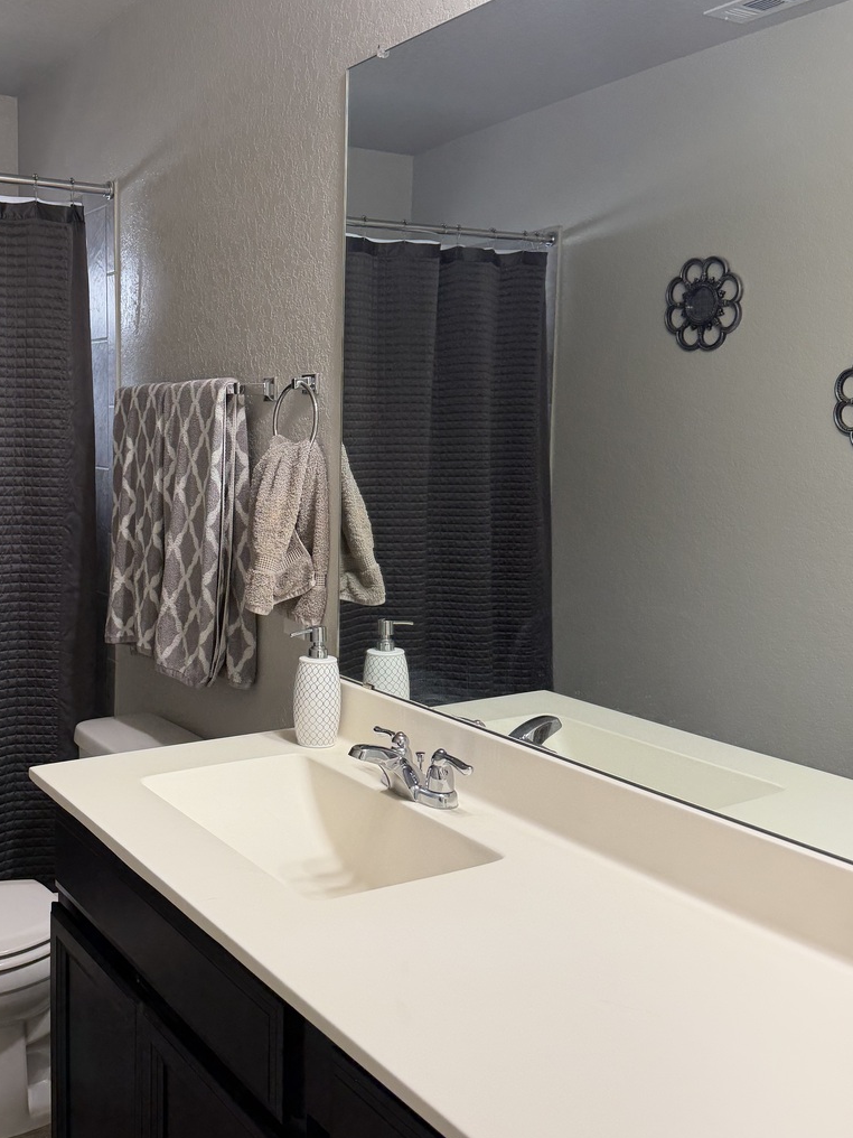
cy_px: 515
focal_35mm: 34
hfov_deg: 41.1
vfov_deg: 53.9
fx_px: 1117
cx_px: 266
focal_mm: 6.76
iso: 160
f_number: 1.78
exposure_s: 1/120
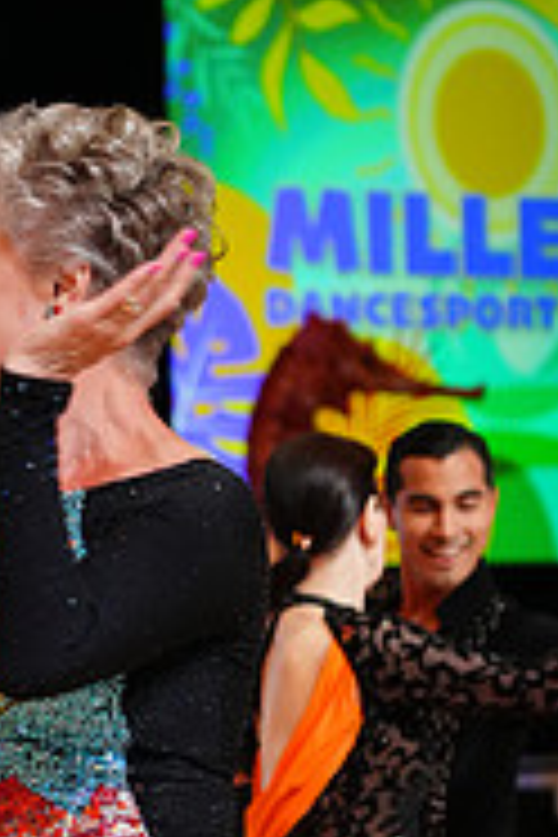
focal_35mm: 243
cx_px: -119
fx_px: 5649
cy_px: 1004
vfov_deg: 8.4
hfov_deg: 5.6
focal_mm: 78
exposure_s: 1/400
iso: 3200
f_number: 4
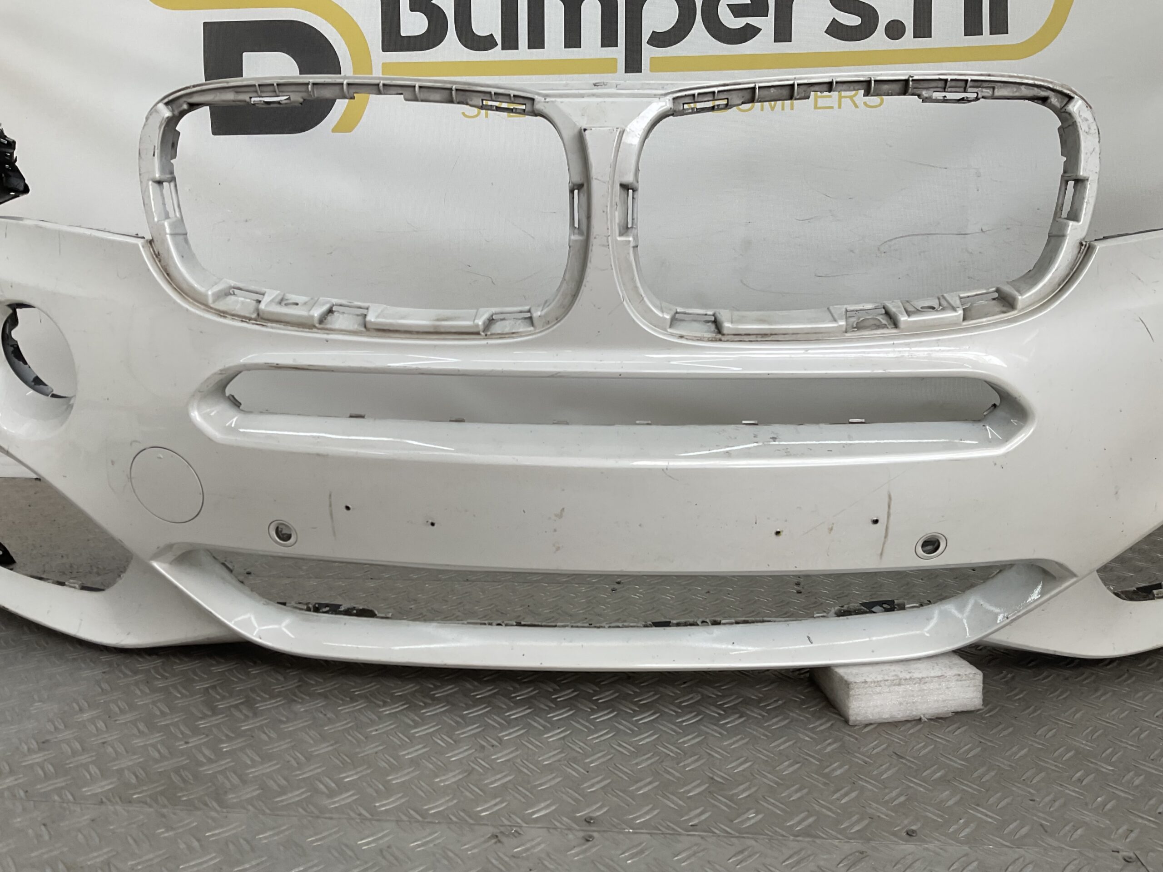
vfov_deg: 48.2
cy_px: 436
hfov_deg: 61.7
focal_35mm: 29
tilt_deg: -10.1
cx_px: 582
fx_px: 974
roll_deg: -1.1
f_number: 1.8
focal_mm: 3
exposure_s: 1/234
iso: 16
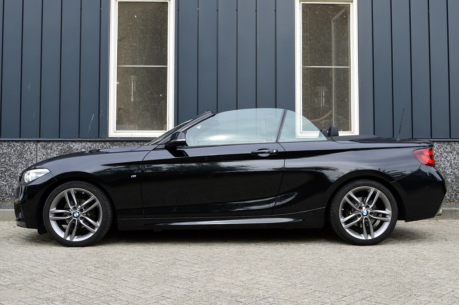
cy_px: 152
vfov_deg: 33.0
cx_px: 230
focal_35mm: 40
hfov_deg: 48.0
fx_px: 516
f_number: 10
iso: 400
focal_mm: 27
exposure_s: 1/200
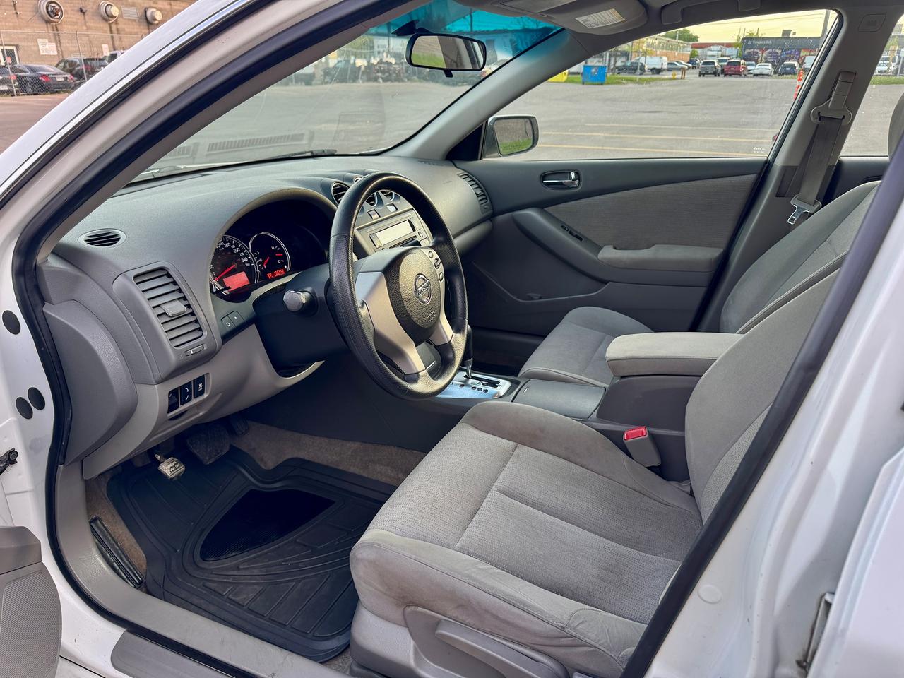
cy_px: 339
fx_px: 627
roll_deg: +0.1
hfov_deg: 71.6
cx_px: 452
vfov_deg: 56.8
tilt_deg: -21.3
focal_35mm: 24
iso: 50
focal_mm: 6.76
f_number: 1.78
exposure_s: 1/125
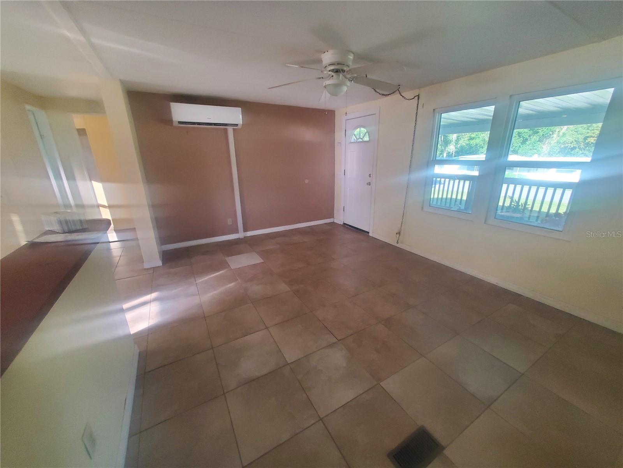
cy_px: 234
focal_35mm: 13
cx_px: 312
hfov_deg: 106.2
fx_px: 234
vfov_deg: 89.9
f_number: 2.2
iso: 250
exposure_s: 1/50
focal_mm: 1.8
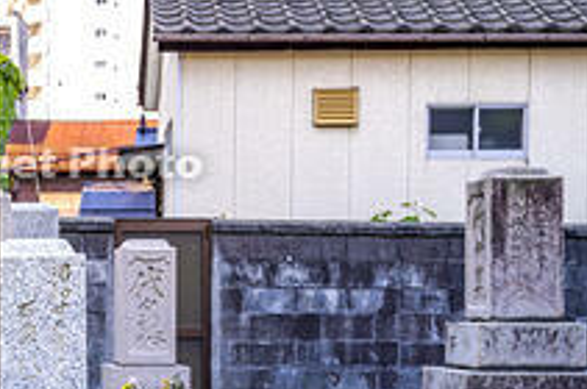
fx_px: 1530
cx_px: -198
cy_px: 553
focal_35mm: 94
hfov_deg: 19.8
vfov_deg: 13.8
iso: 64
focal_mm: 33
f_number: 9
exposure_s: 1/13
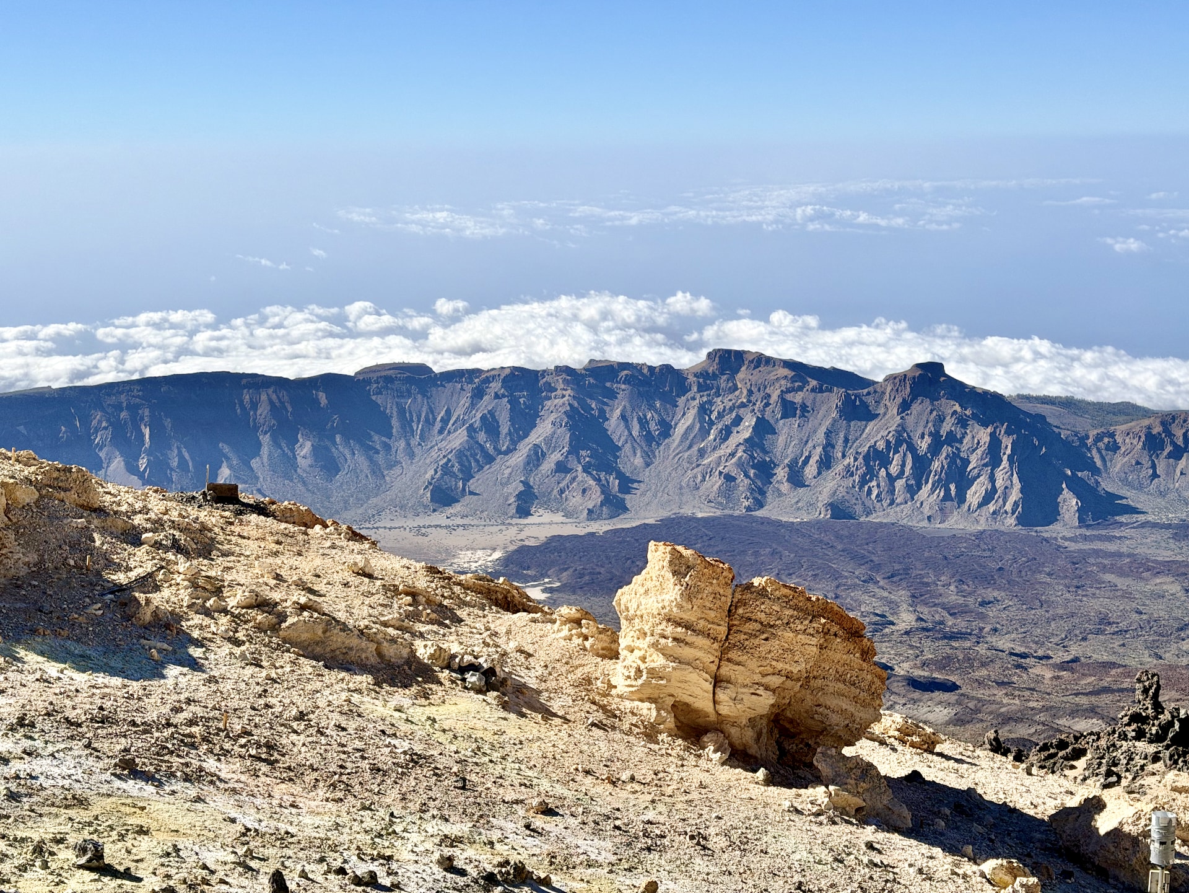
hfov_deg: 39.6
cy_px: 446
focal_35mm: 48
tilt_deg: -9.4
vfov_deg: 30.3
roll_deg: +0.0
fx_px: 1649
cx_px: 594
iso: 80
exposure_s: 1/7874
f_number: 1.78
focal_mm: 6.76
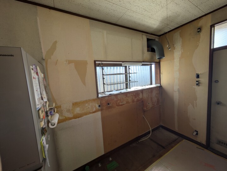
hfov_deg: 102.0
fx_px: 92
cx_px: 114
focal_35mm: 14
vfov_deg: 85.7
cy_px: 86
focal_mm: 1.83
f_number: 2.2
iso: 48
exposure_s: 1/346
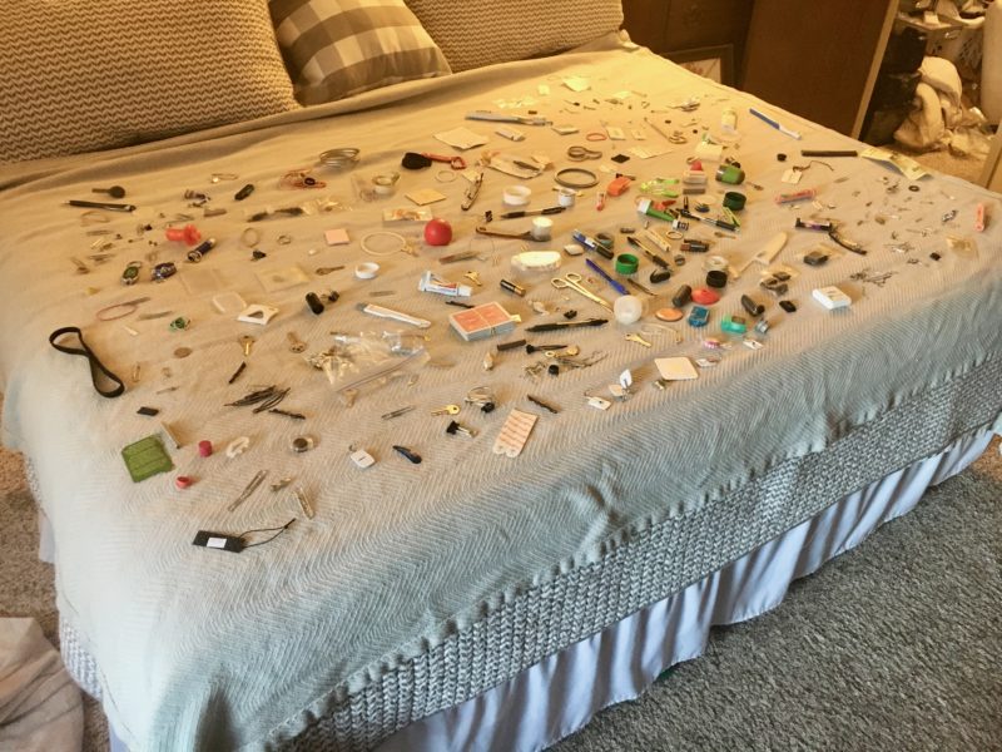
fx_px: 839
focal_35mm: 29
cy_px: 376
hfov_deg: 61.7
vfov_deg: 48.2
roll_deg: -3.0
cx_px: 501
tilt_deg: -37.7
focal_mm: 4.15
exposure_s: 1/15
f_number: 2.2
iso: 200
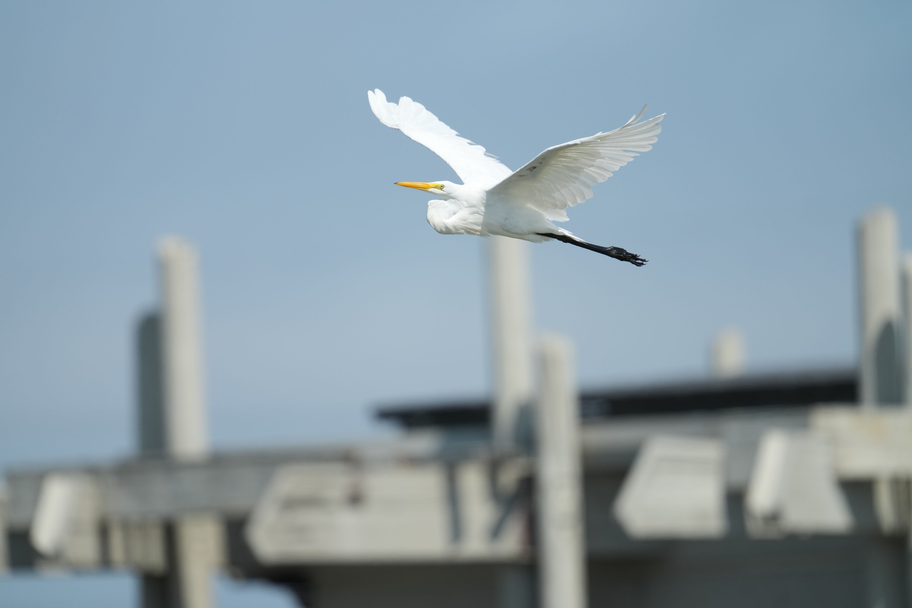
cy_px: 304
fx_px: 15199
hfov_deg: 3.4
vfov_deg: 2.3
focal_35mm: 600
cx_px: 456
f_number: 5.6
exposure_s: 1/3200
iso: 640
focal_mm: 600
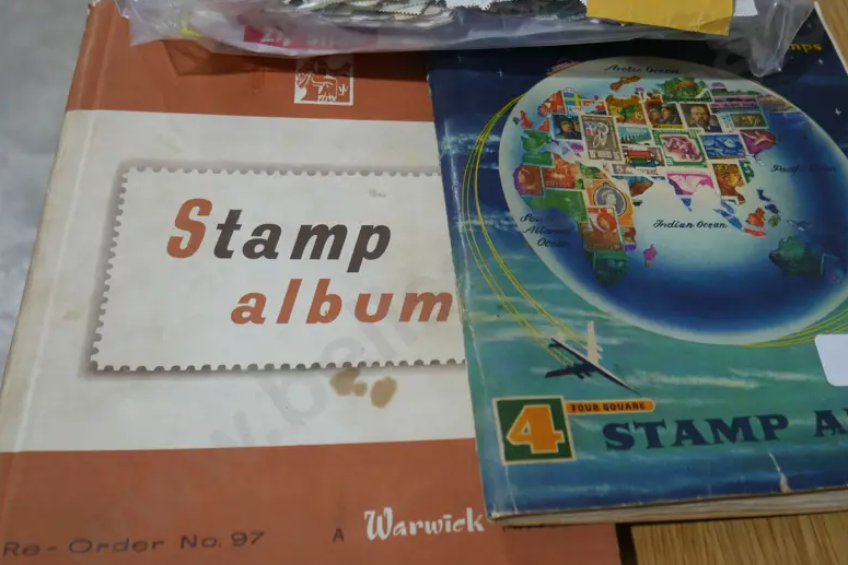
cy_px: 231
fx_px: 1037
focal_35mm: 44
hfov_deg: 44.2
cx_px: 520
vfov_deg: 30.5
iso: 200
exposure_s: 1/80
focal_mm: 16
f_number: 3.6
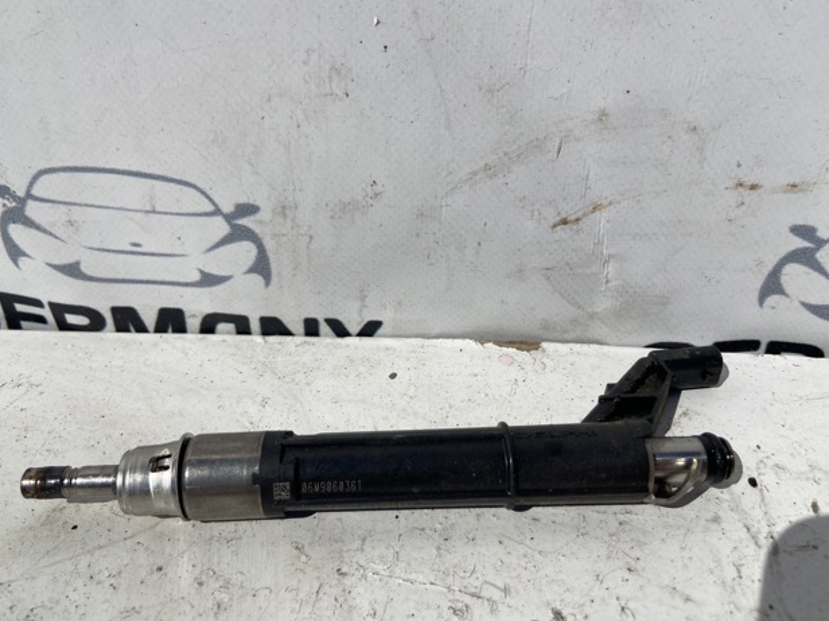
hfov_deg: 65.4
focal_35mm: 27
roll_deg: +0.0
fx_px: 646
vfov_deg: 51.3
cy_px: 302
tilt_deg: -33.6
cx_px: 404
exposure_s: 1/14286
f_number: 1.8
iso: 32
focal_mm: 4.25
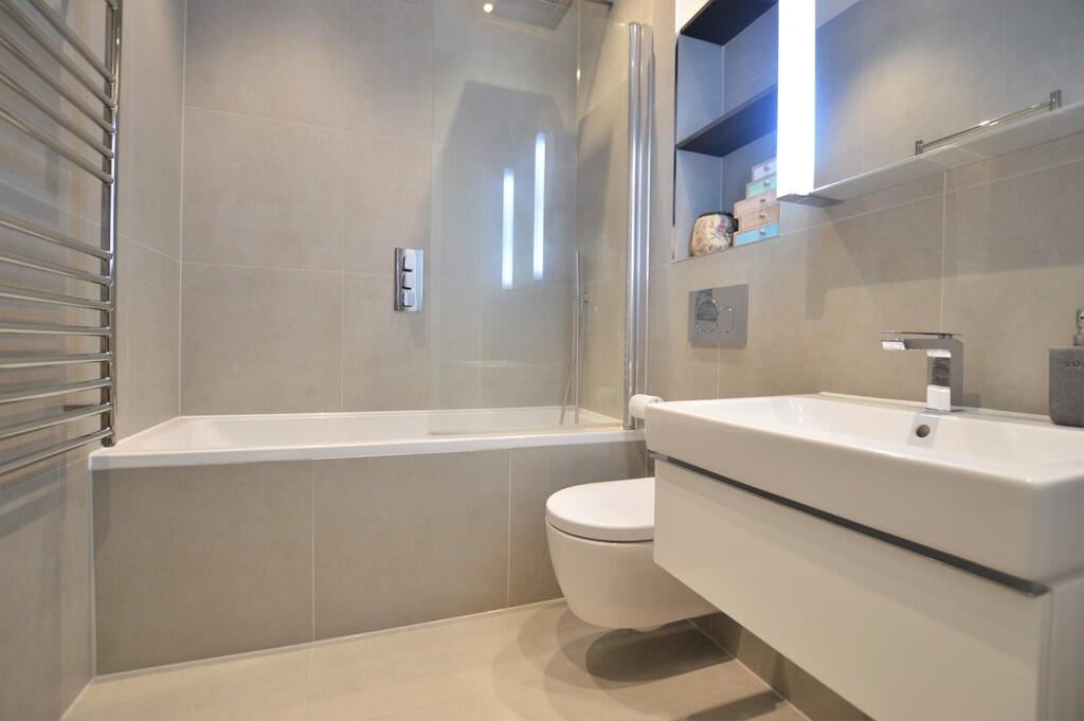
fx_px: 451
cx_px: 542
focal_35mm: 15
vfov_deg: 77.2
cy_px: 360
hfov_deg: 100.4
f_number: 3.5
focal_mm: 10
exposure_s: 1/60
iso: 640
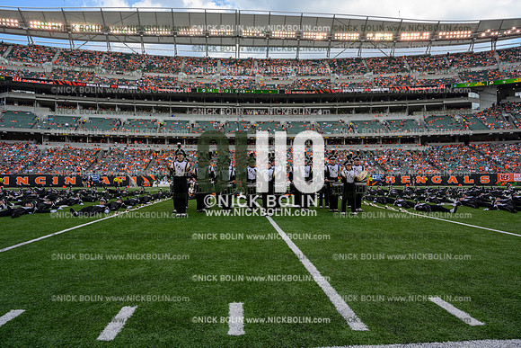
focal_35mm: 24
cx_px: 260
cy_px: 174
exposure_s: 1/100
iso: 80
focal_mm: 24
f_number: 7.1
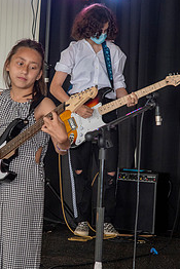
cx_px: 32
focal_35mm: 134
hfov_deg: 10.2
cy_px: 136
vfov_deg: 15.3
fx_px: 1004
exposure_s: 1/160
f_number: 5.6
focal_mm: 52
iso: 800
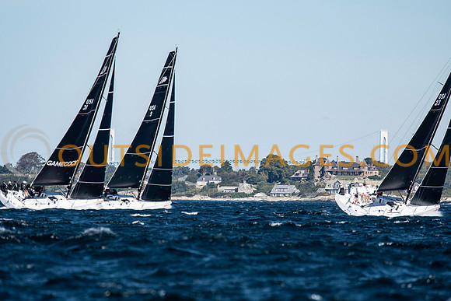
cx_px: 227
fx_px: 5696
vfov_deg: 3.0
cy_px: 150
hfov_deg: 4.5
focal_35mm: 455
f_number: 5
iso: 320
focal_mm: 300
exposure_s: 1/2000
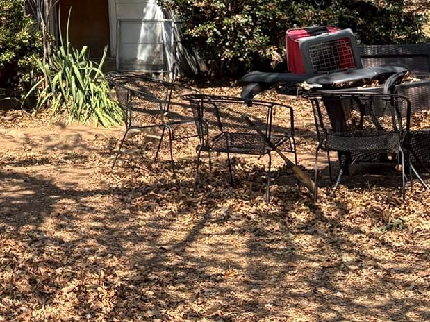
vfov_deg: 16.1
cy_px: -112
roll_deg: +2.1
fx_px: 1068
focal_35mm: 86
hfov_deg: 20.4
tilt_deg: +5.9
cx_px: -156
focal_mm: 5.96
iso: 50
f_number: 1.6
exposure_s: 1/1953
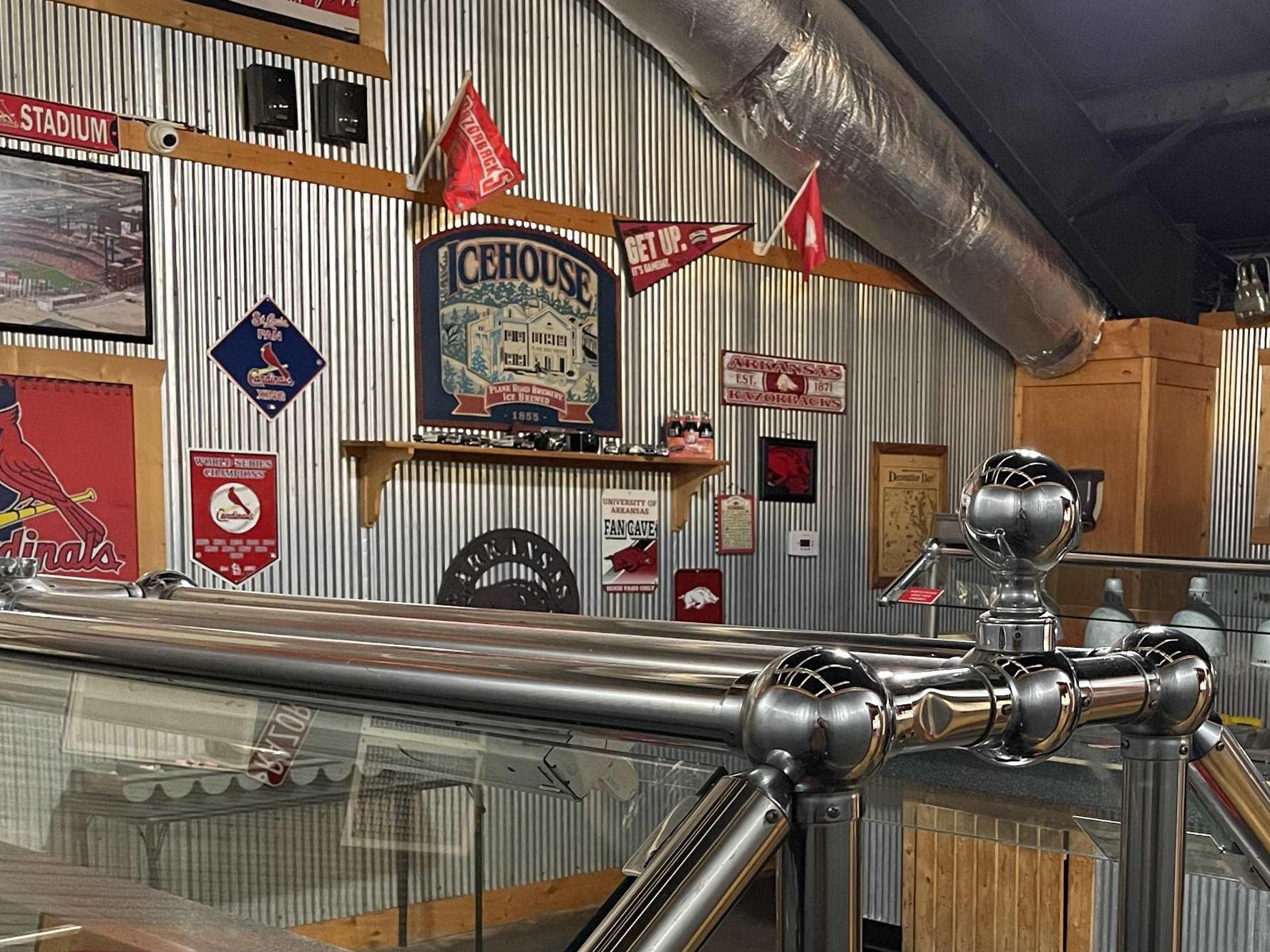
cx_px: 1041
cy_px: 732
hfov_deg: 40.1
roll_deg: -0.9
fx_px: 1651
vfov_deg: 31.5
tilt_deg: -7.8
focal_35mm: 45
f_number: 1.6
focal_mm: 4.2
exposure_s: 1/30
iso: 640
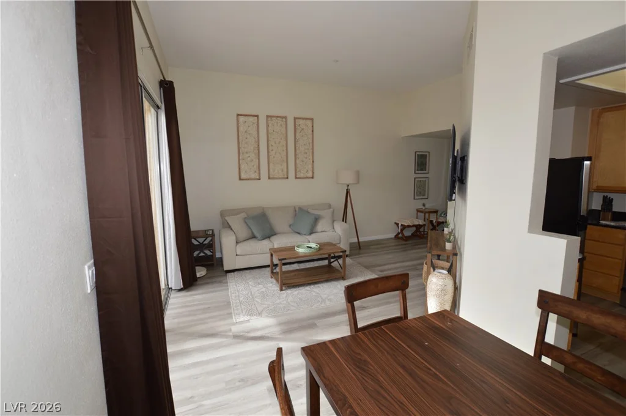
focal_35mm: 15
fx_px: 260
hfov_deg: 100.5
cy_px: 208
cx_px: 313
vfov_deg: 77.2
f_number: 5.6
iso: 180
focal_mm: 10
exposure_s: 1/125
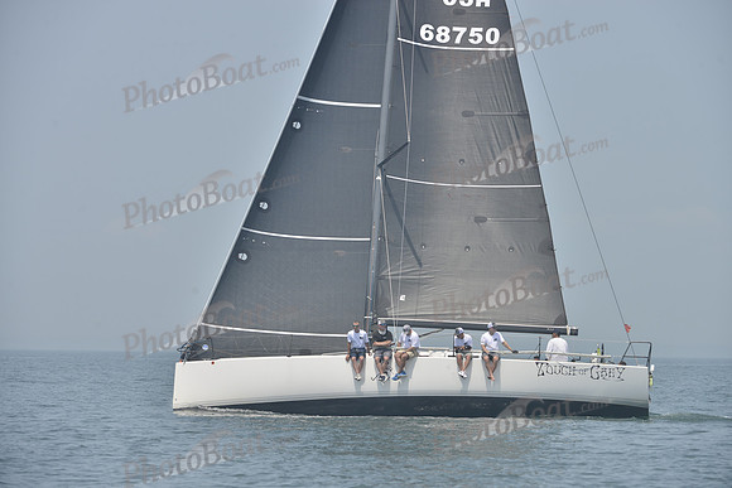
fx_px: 4067
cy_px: 244
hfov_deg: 10.3
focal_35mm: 200
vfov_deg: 6.9
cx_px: 366
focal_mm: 200
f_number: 8
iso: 280
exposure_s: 1/1000
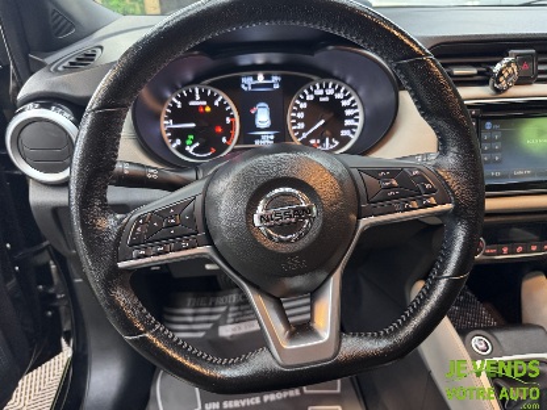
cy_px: 205
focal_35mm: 24
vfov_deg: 56.8
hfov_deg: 71.6
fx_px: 379
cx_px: 274
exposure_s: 1/42
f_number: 1.78
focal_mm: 6.76
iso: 800
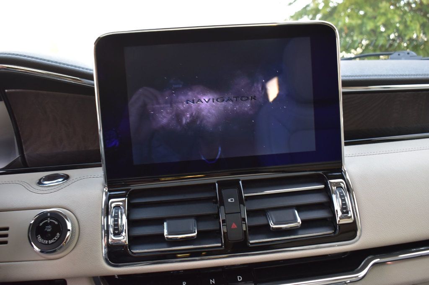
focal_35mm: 33
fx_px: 393
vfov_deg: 39.9
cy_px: 142
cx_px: 214
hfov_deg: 57.2
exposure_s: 1/15
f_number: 6.3
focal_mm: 22
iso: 500
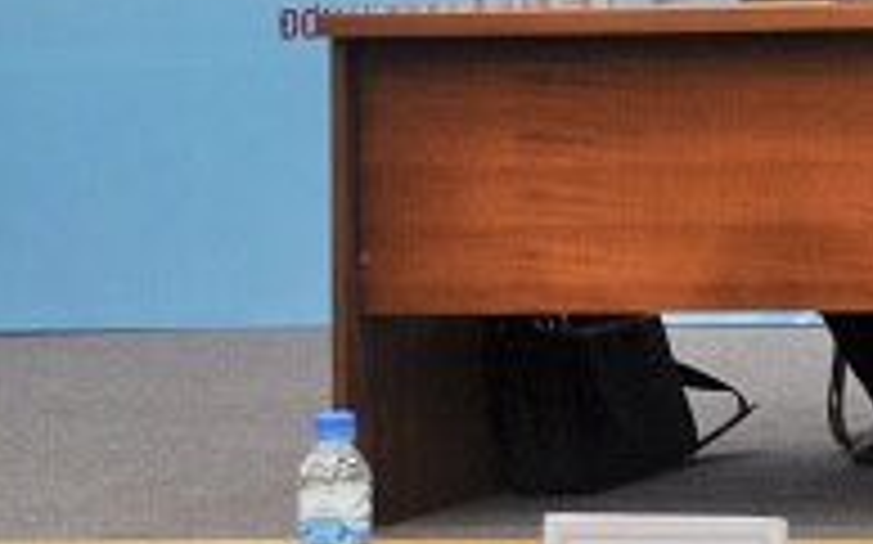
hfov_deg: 10.4
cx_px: 1557
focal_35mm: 190
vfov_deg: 6.8
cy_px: -362
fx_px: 4518
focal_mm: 34
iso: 640
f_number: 4.2
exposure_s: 1/40
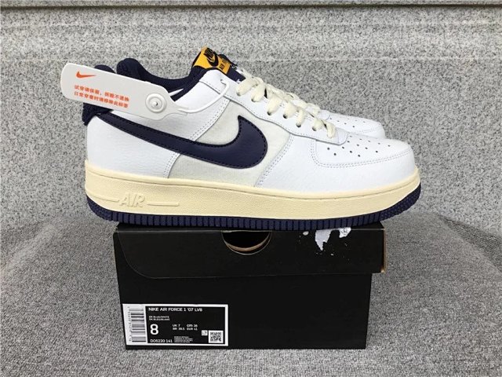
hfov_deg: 58.4
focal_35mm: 31
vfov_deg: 45.4
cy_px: 188
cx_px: 251
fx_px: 450
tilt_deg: -18.4
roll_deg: +1.0
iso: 25
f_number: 2.4
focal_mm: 3.3
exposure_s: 1/120
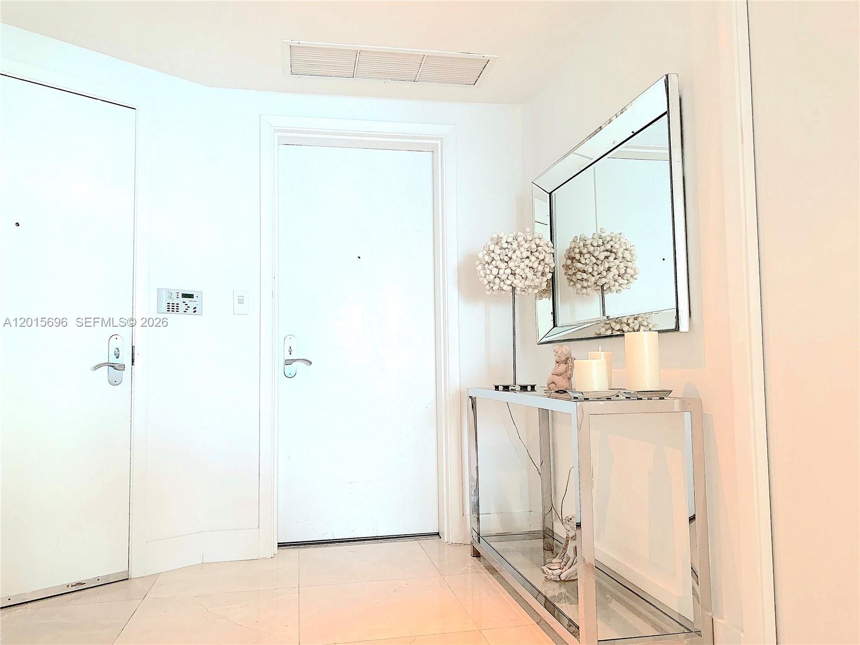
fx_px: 646
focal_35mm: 26
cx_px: 430
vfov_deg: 53.1
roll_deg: +1.1
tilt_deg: +3.5
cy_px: 322
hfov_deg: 67.3
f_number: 1.8
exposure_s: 1/60
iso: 160
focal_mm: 4.25
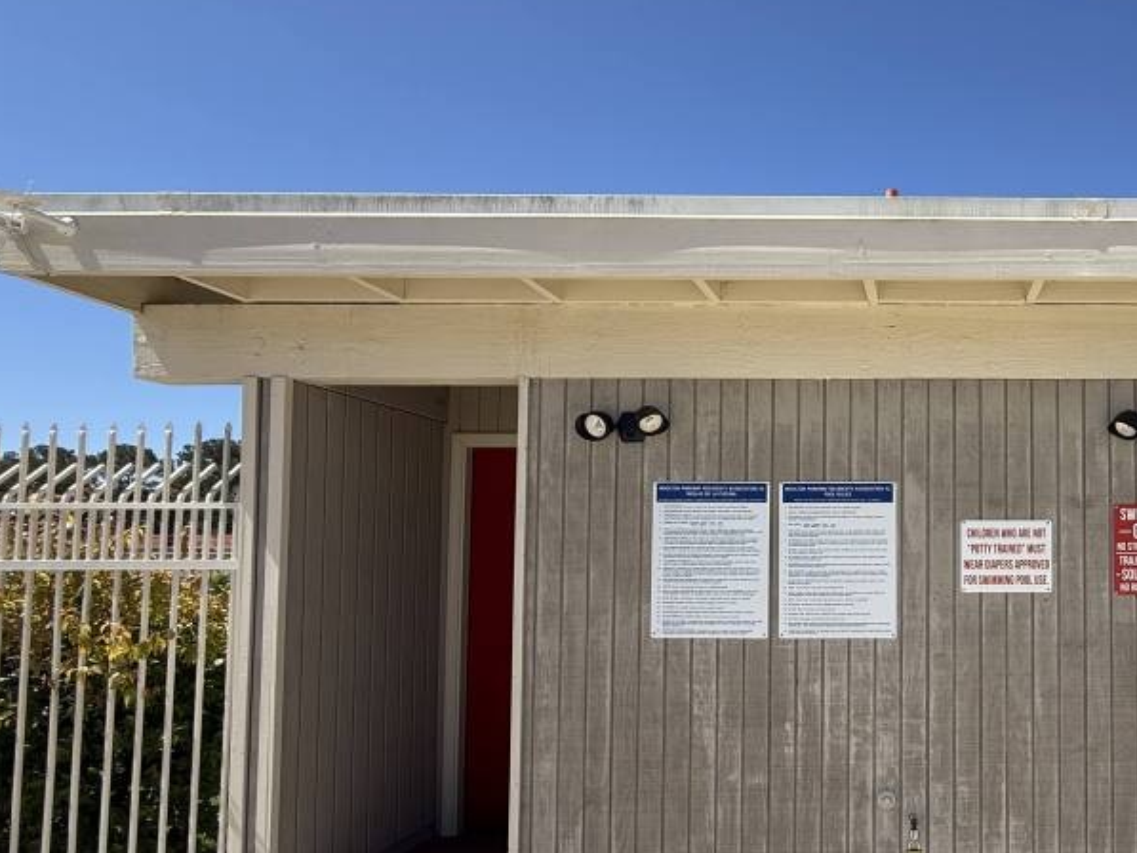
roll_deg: +0.1
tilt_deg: +2.5
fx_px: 788
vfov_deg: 56.3
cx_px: 933
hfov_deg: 64.3
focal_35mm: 24
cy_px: 524
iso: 50
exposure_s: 1/1431
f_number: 2.2
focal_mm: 2.22
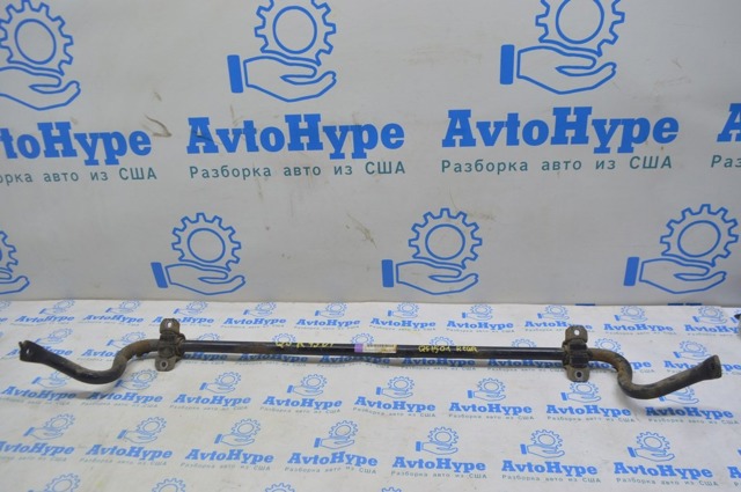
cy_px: 246
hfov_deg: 67.4
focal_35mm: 27
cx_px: 370
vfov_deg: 47.8
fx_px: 555
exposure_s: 1/25
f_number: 5.6
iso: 400
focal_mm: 18
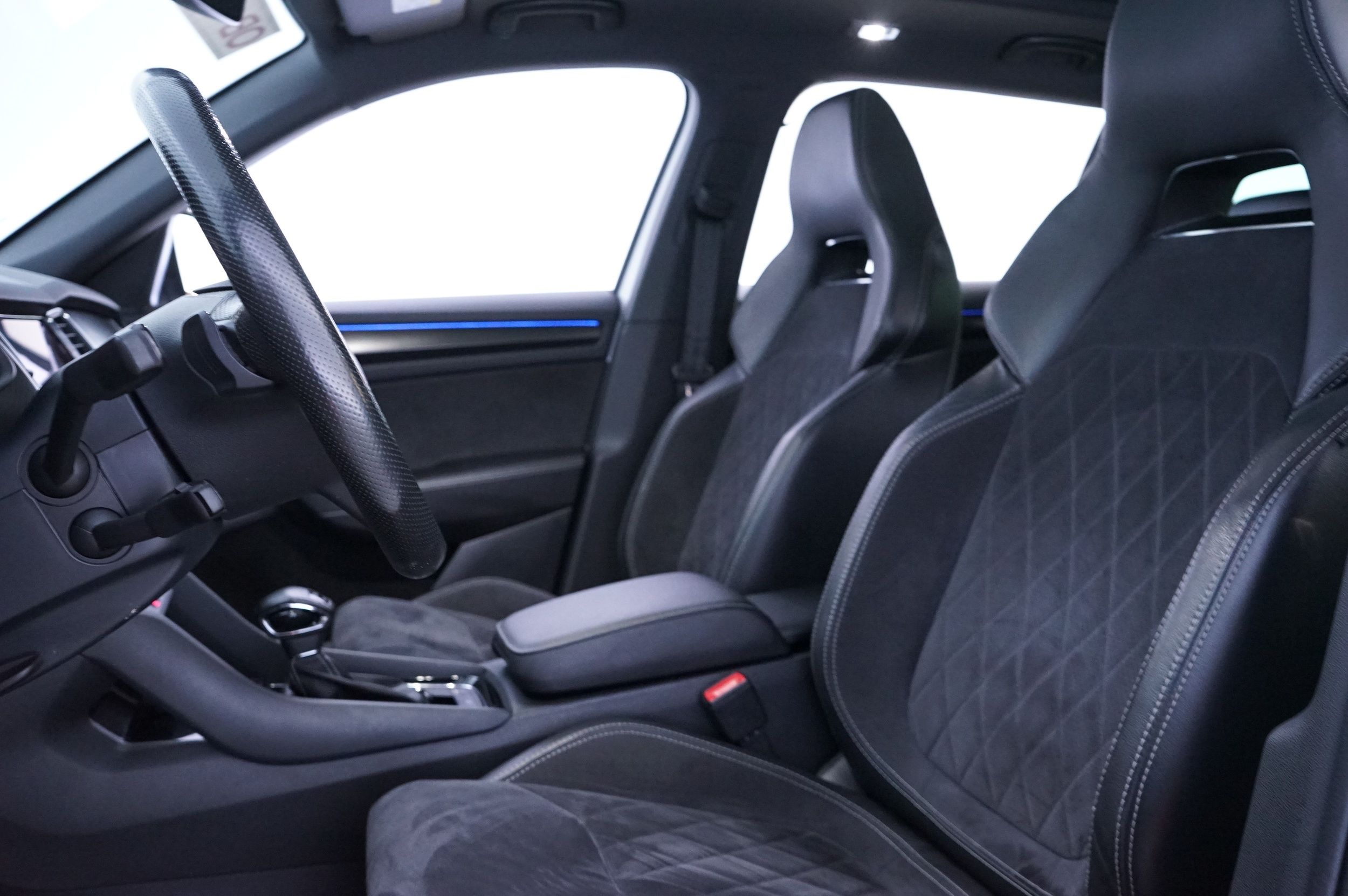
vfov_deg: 43.5
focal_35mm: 30
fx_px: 1122
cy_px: 448
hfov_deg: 62.0
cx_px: 674
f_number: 5.6
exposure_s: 1/13
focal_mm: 30
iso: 5000
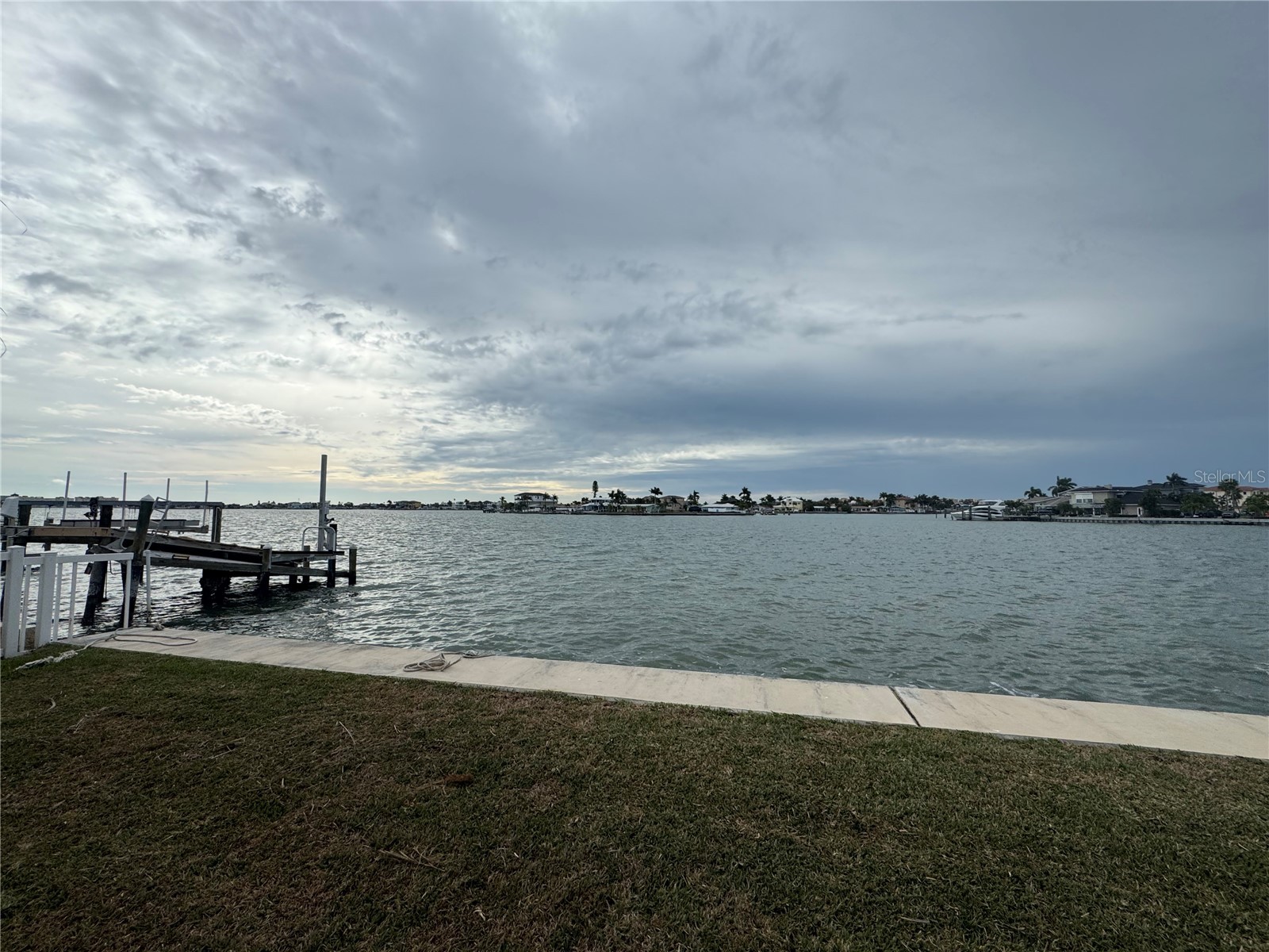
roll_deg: -0.4
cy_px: 476
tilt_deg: +3.5
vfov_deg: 85.7
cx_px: 634
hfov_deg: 102.1
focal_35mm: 14
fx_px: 513
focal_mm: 2.22
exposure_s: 1/3906
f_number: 2.2
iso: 50
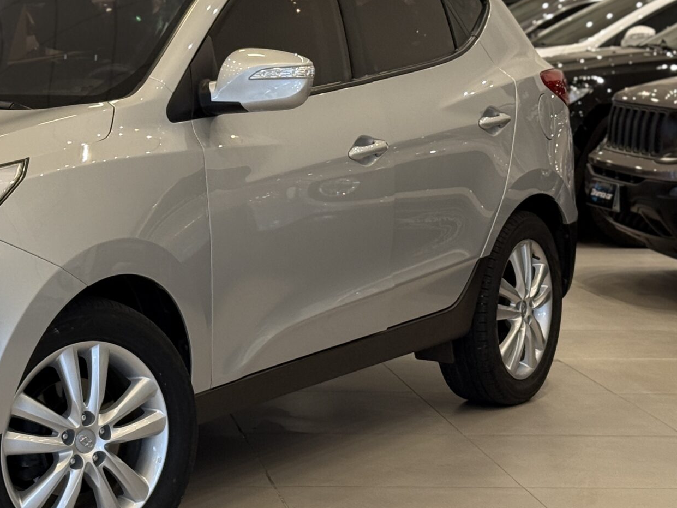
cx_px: 22
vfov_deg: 14.9
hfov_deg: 19.3
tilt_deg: -5.0
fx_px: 1936
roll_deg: -0.3
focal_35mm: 99
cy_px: 198
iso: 125
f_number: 1.78
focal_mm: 6.76
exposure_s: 1/60
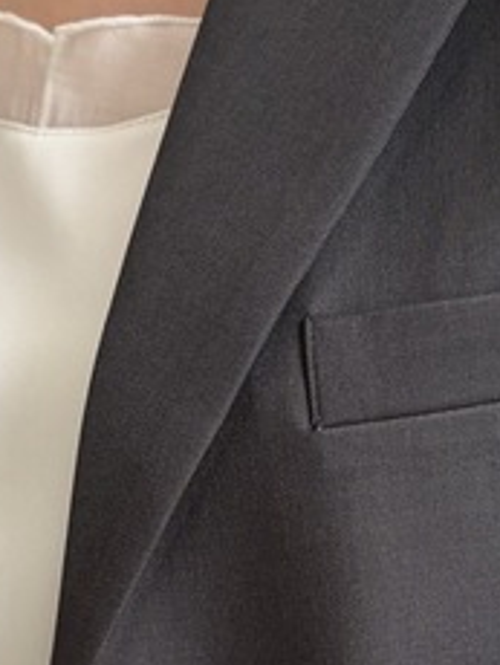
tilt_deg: -7.9
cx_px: 301
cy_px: 677
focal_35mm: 113
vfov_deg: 17.0
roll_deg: -1.7
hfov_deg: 13.1
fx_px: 2172
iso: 125
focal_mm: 5.96
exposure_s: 1/94
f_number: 1.6
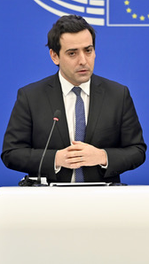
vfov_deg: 6.8
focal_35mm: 317
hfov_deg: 3.8
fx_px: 2223
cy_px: 132
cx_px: 89
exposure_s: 1/250
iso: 1250
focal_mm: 200
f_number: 2.8
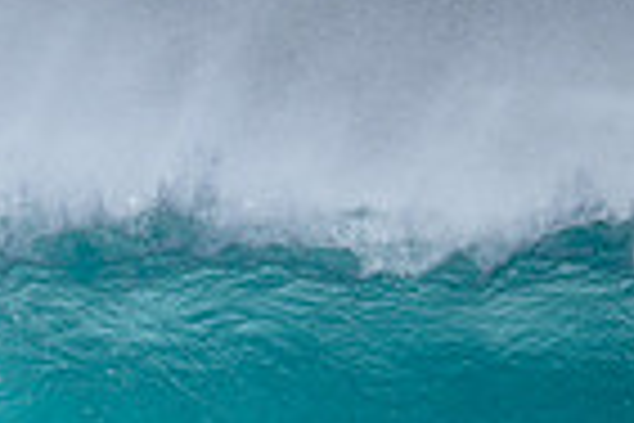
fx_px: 57795
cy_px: 592
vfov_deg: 0.4
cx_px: -355
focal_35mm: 3282
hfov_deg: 0.6
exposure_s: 1/2000
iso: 125
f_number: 6.3
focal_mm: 800
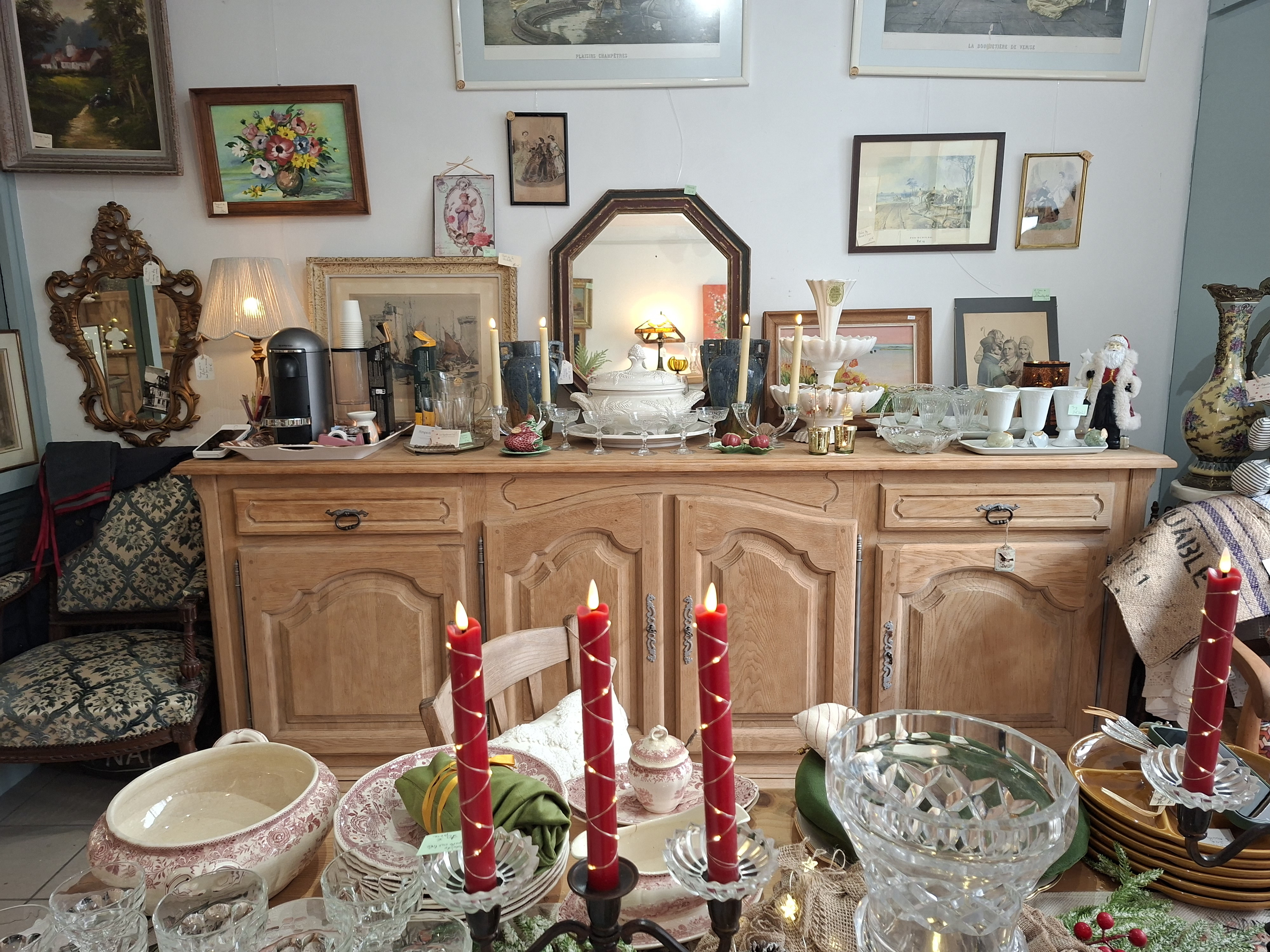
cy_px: 476
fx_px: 844
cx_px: 635
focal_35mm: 23
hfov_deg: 73.9
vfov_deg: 58.9
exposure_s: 1/50
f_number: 1.8
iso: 320
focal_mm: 5.54
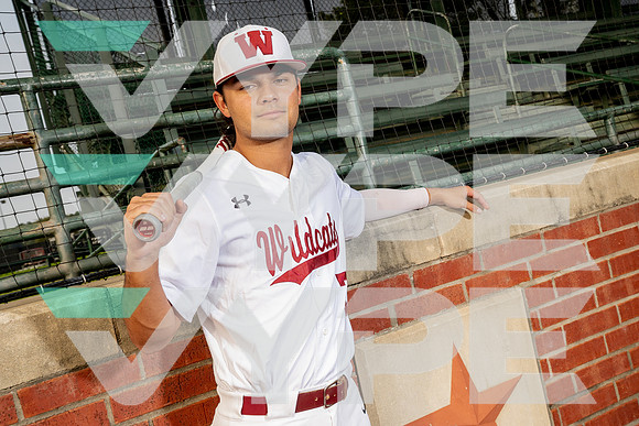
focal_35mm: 39
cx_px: 320
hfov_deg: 49.5
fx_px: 692
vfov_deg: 34.2
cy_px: 213
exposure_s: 1/250
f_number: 11
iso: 400
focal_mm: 39
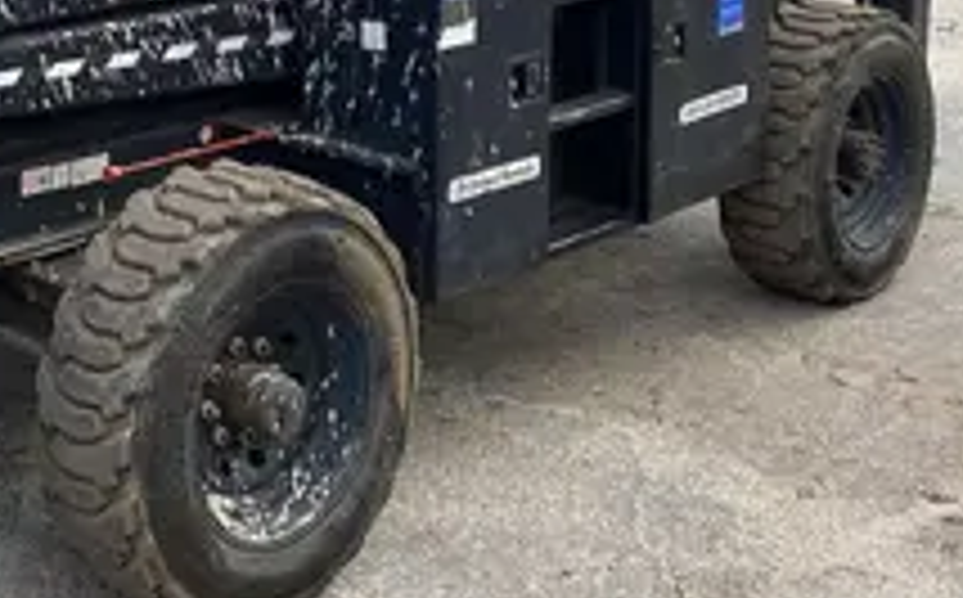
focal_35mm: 71
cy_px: -281
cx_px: 72
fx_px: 1860
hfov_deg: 27.8
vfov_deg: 16.7
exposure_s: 1/640
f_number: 1.8
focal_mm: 4.25
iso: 32
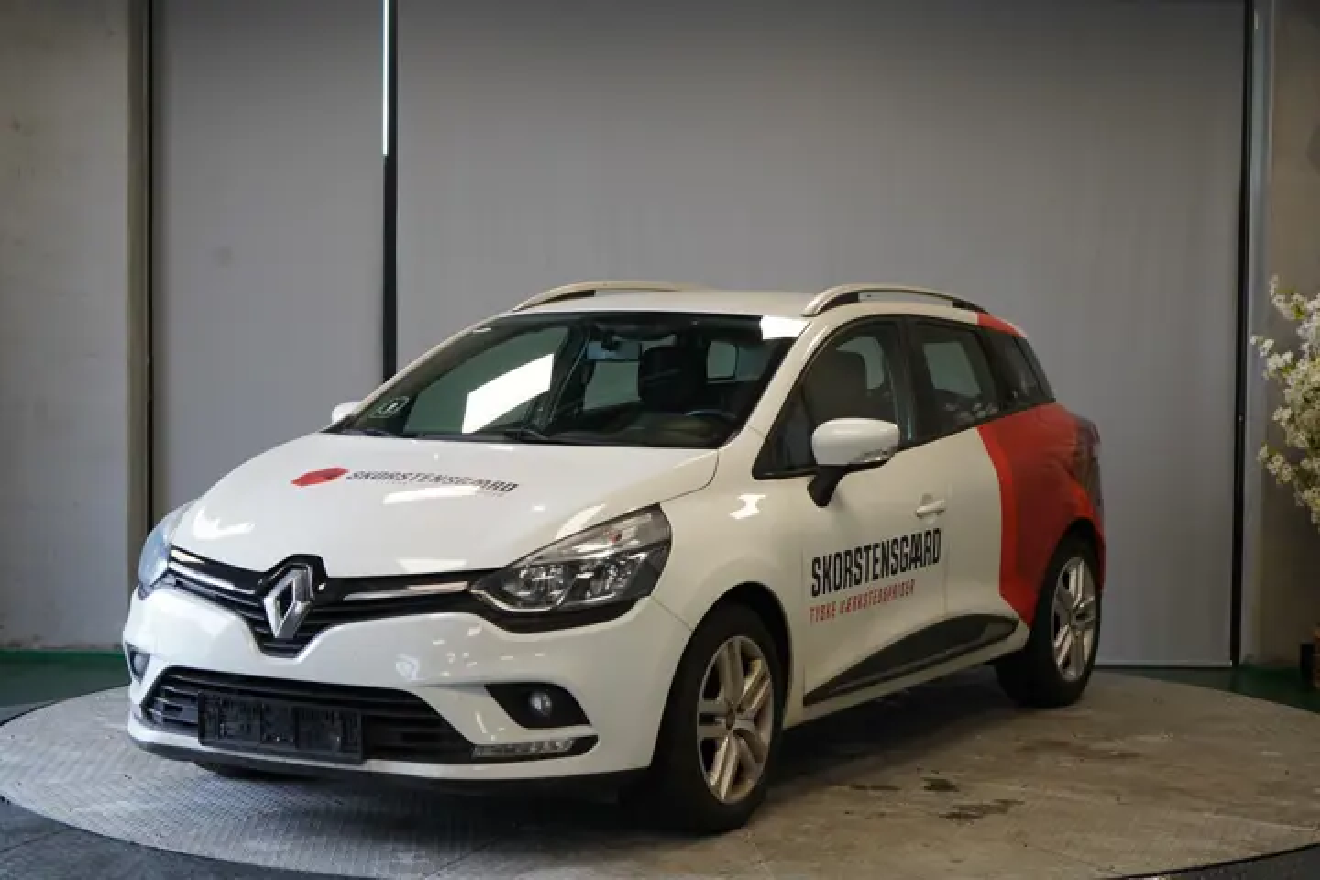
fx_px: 2456
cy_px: 440
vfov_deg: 20.3
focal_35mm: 67
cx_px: 660
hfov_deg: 30.1
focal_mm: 67
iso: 1250
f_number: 5.6
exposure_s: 1/160
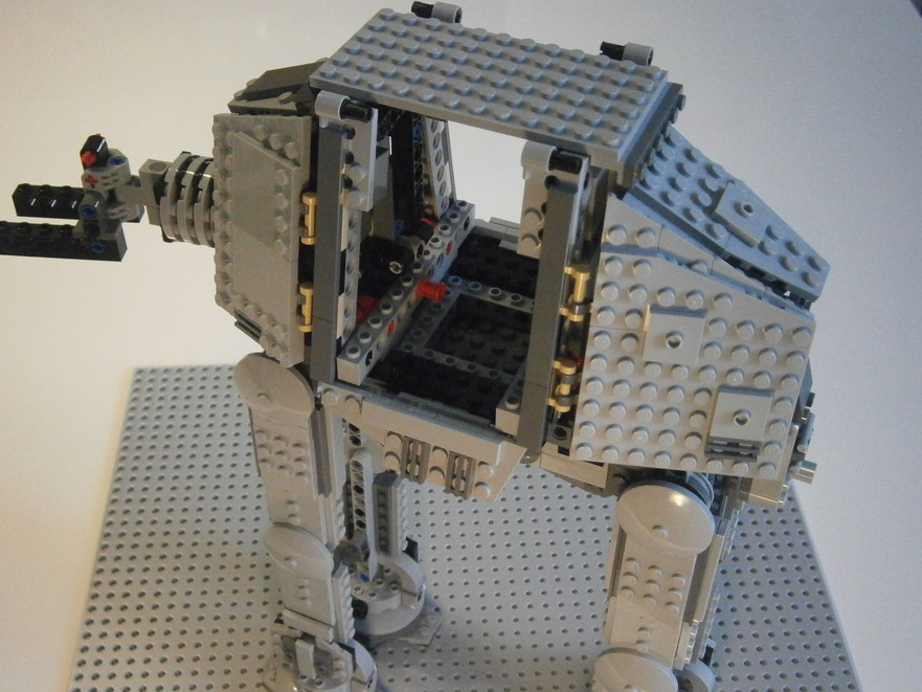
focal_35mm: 48
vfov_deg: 30.3
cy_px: 343
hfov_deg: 39.7
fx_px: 1279
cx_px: 465
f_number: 3.4
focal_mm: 8.3
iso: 800
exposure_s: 1/80
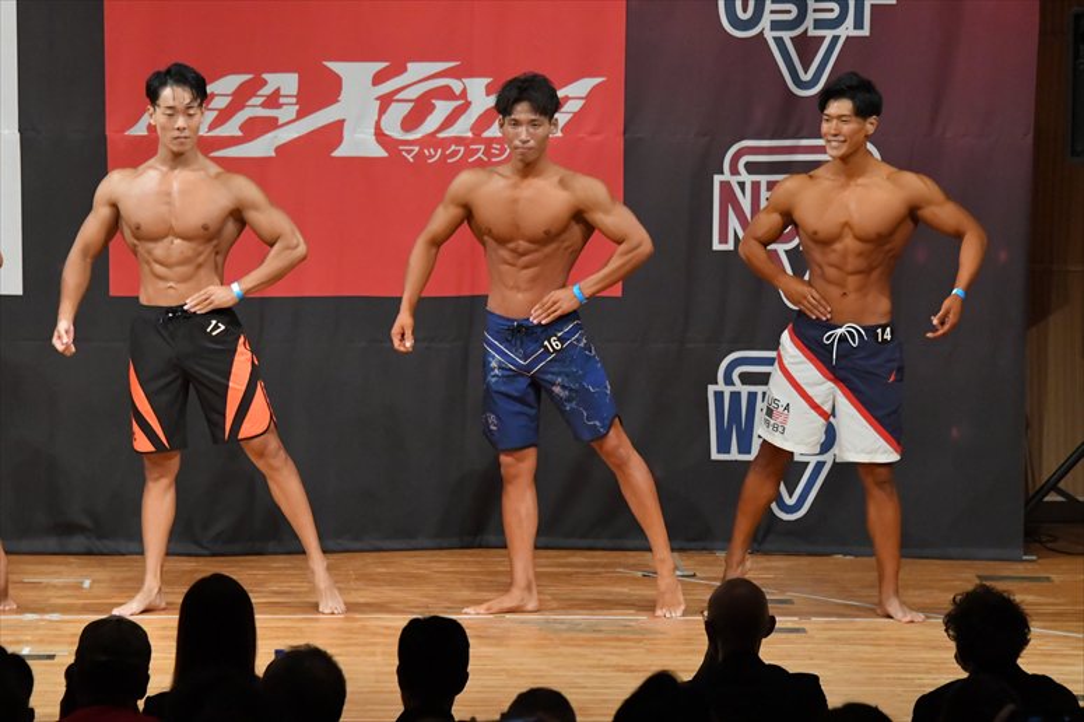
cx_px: 542
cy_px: 361
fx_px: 6772
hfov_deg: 9.2
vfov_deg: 6.1
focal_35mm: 225
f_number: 5.6
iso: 8000
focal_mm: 150
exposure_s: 1/400
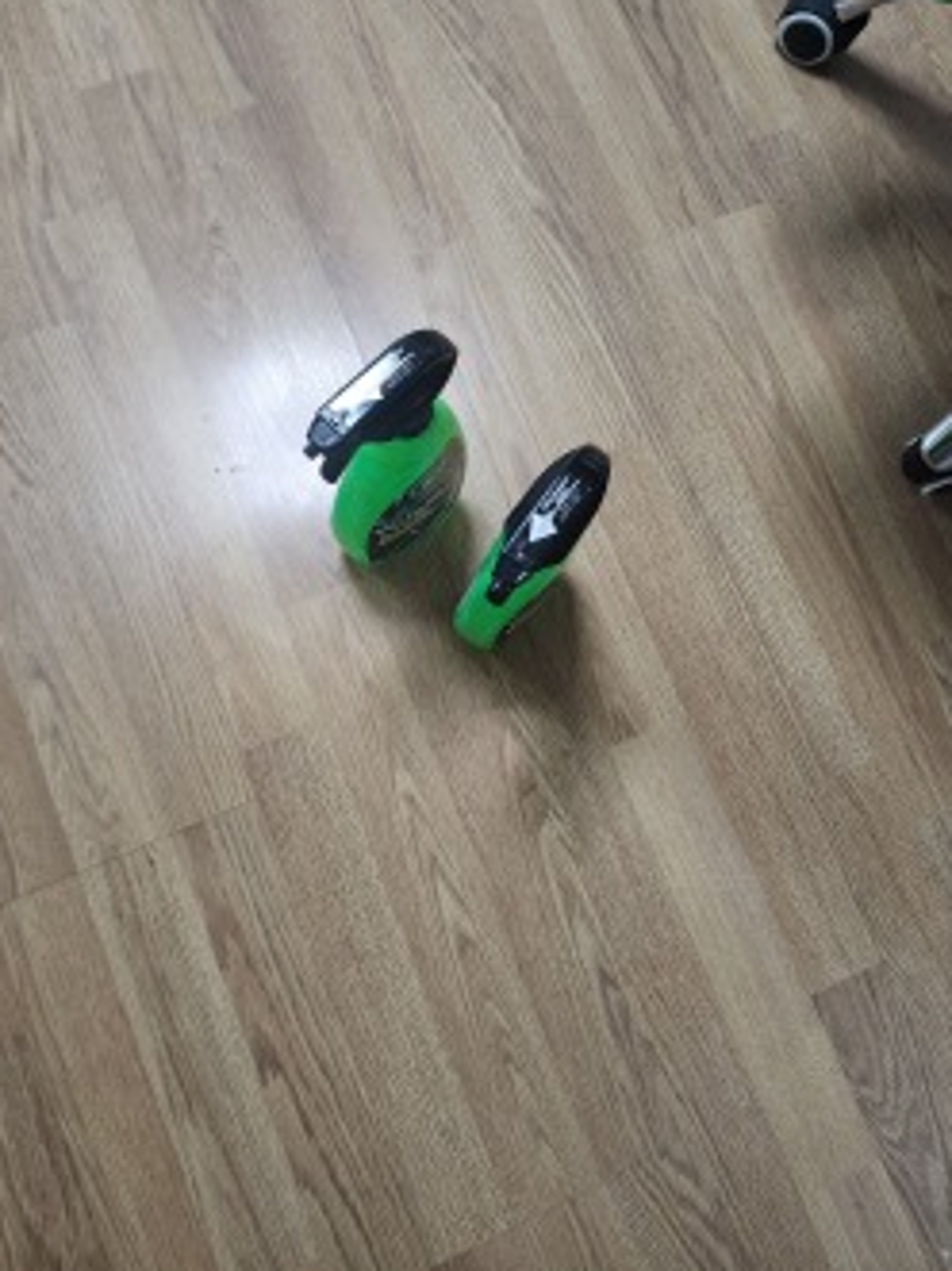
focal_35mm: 25
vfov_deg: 69.4
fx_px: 917
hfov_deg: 54.8
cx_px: 511
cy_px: 607
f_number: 1.8
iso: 800
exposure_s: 1/120
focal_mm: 6.4
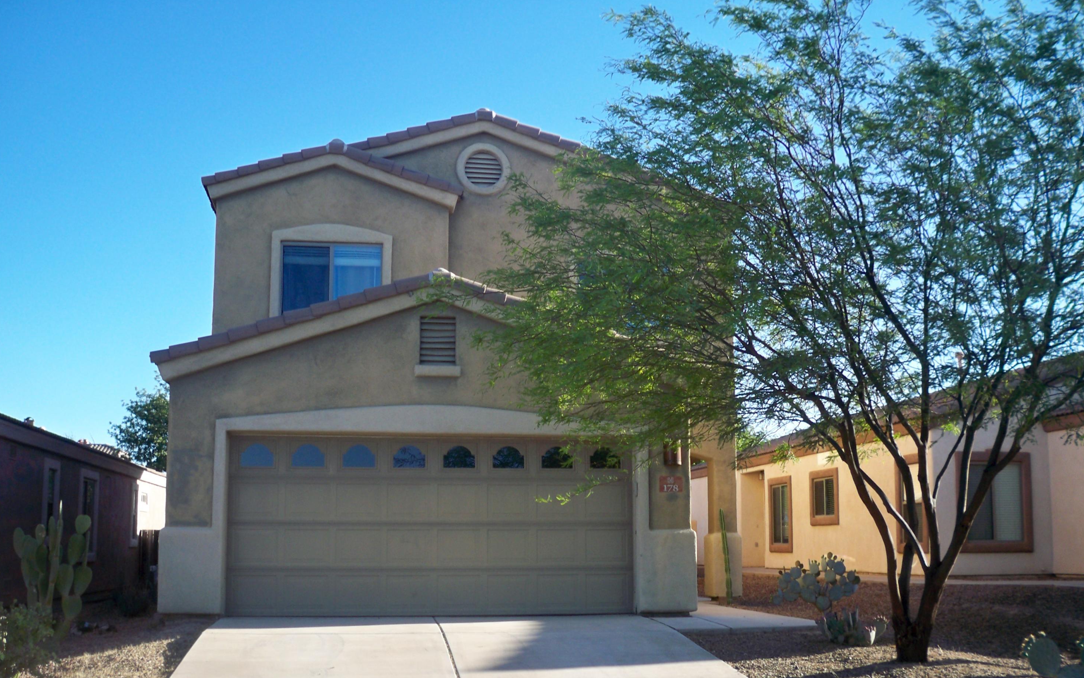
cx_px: 533
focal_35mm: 38
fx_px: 1123
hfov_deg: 51.5
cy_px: 415
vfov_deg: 33.5
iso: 64
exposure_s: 1/320
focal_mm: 6.3
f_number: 3.1
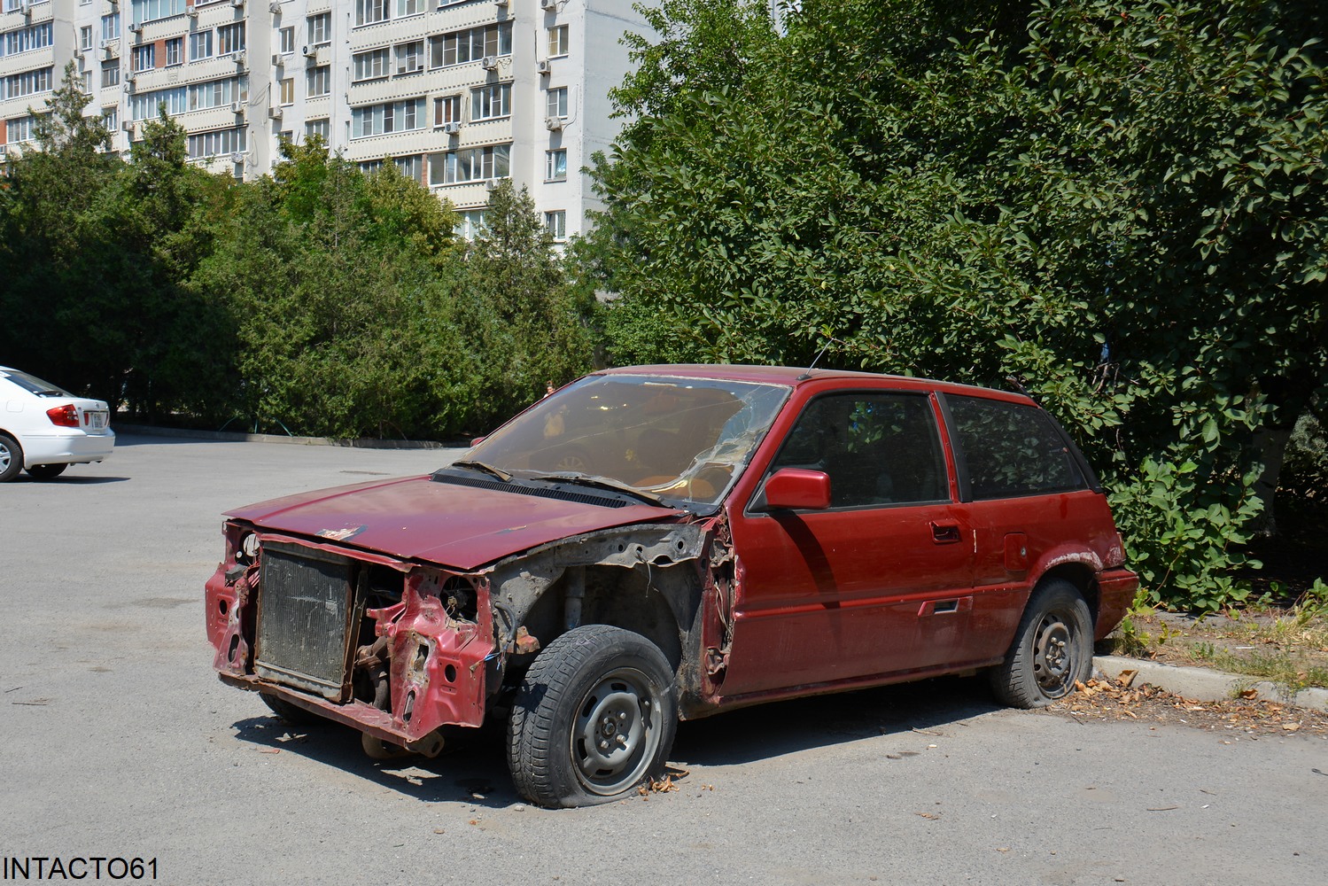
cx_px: 664
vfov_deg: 34.2
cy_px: 443
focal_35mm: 39
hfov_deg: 49.5
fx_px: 1439
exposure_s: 1/250
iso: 100
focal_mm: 26
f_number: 8
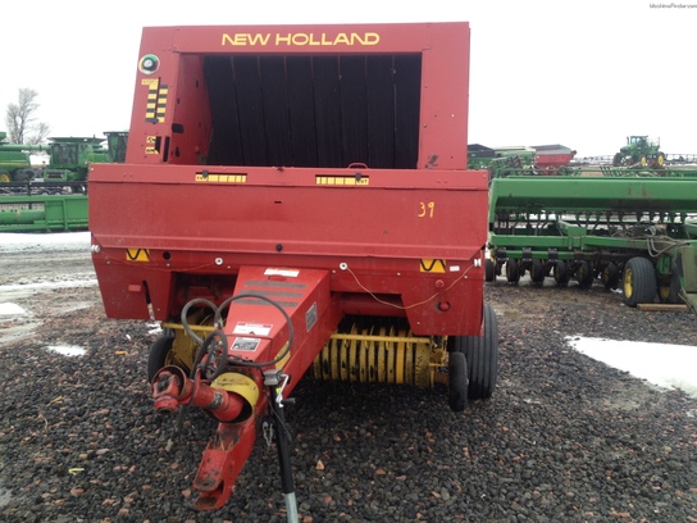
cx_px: 348
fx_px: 705
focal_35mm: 35
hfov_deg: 52.6
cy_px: 262
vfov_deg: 40.7
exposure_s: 1/148
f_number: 2.4
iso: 50
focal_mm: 4.28
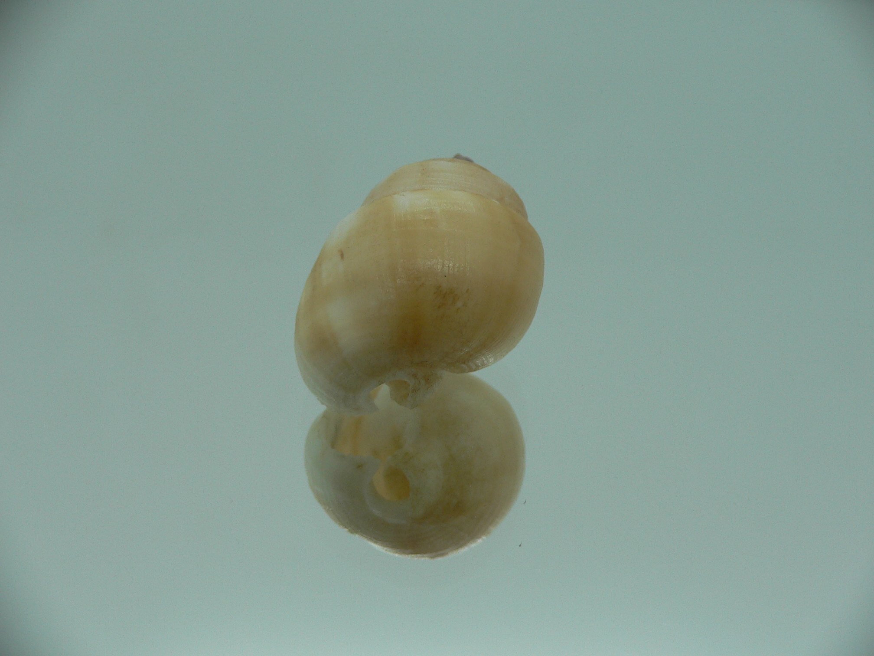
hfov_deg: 52.6
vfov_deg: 40.7
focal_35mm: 35
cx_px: 437
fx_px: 884
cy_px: 328
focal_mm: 4.6
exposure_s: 1/60
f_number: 2.8
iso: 80
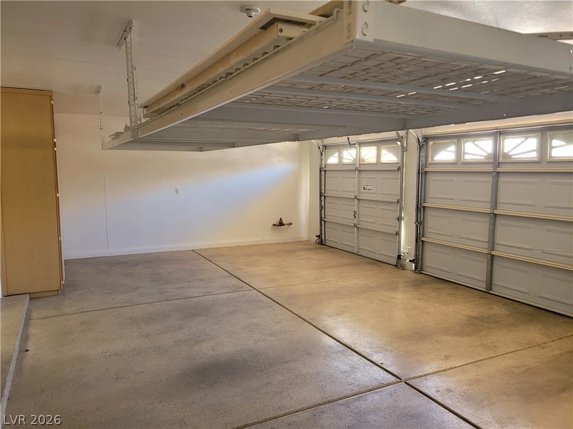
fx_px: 430
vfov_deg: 53.1
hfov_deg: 67.3
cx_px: 286
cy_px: 214
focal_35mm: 26
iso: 160
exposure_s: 1/40
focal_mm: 5.4
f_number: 1.8
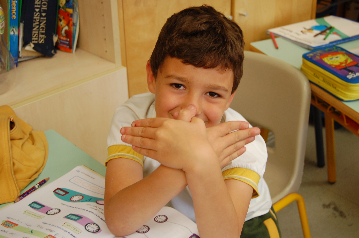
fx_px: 568
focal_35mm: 57
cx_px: 180
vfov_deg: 23.7
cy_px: 119
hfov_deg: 35.1
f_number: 4.8
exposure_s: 1/40
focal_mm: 38
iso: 400
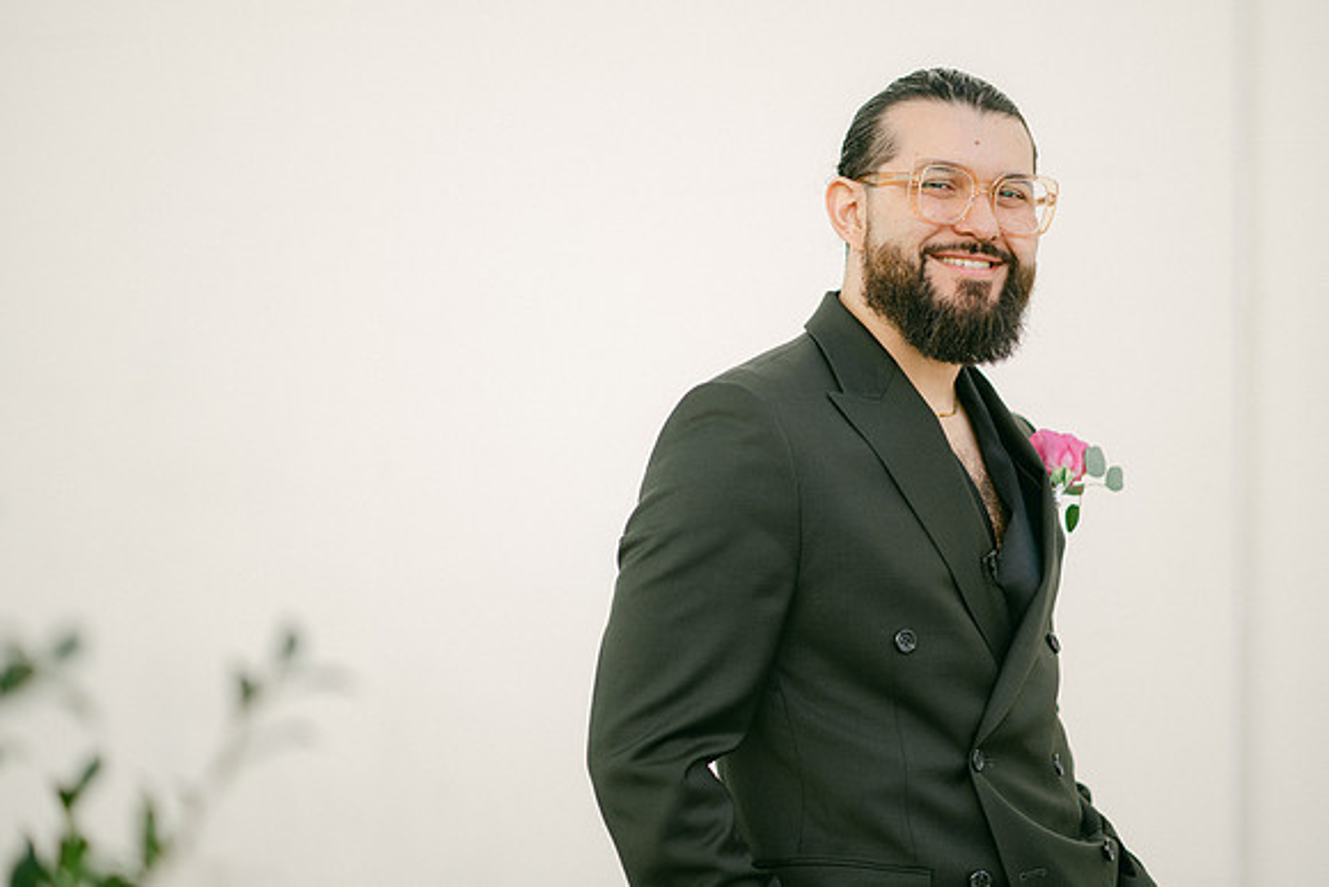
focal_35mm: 85
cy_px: 444
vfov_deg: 16.1
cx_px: 664
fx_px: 3139
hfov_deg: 23.9
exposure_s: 1/2000
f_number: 1.8
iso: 80
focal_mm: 85
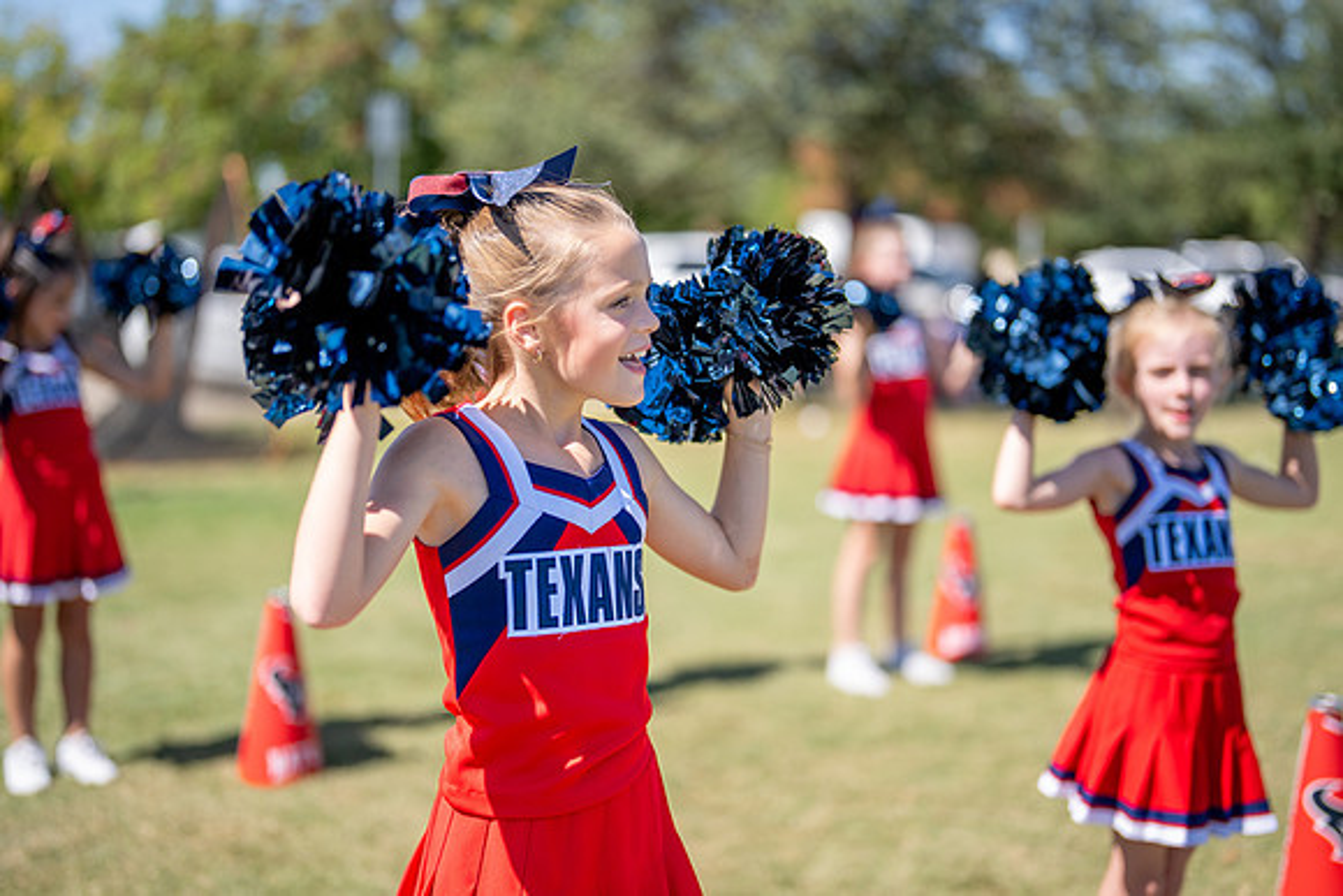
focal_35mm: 50
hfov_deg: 39.5
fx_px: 1872
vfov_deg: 26.9
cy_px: 448
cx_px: 672
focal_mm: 50
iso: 160
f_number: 1.2
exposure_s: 1/8000
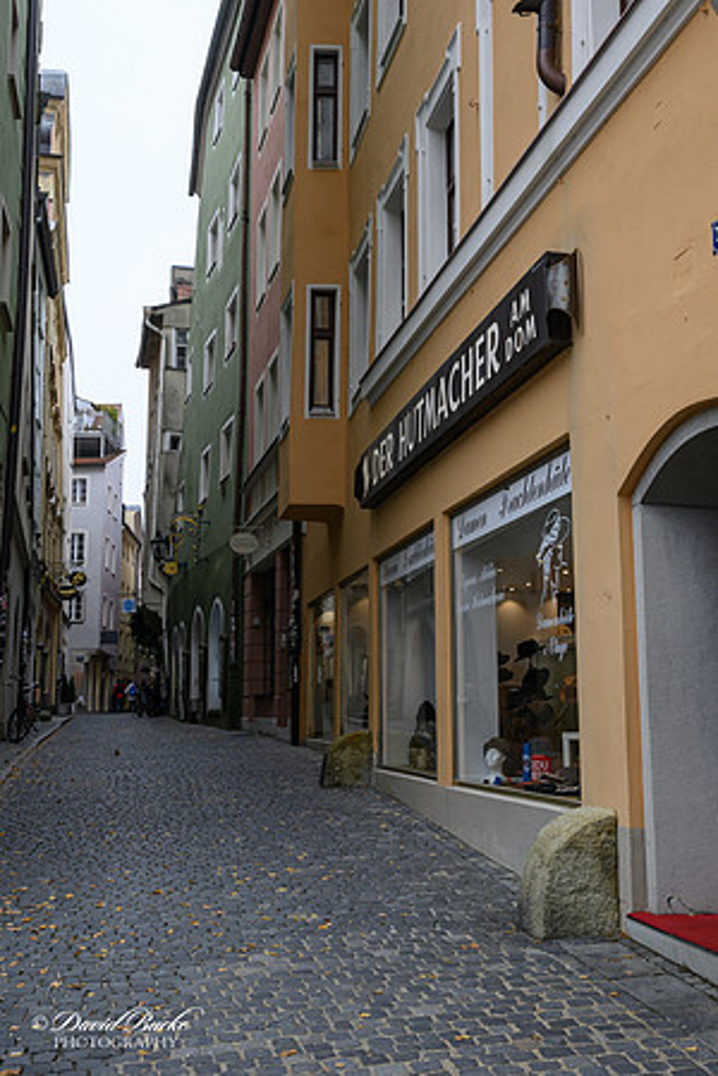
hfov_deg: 35.1
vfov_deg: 50.7
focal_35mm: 38
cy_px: 538
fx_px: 1137
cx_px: 359
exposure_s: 1/200
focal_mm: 25.5
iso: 400
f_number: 8
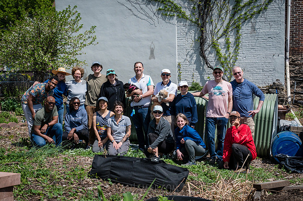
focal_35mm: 45
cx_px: 137
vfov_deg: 29.7
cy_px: 102
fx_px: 380
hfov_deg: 43.4
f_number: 8
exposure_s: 1/1250
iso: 500
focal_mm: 35
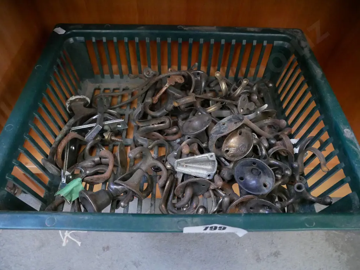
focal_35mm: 24
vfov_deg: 56.9
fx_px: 250
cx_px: 180
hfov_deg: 71.6
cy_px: 135
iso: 6400
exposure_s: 1/80
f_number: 5
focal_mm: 12
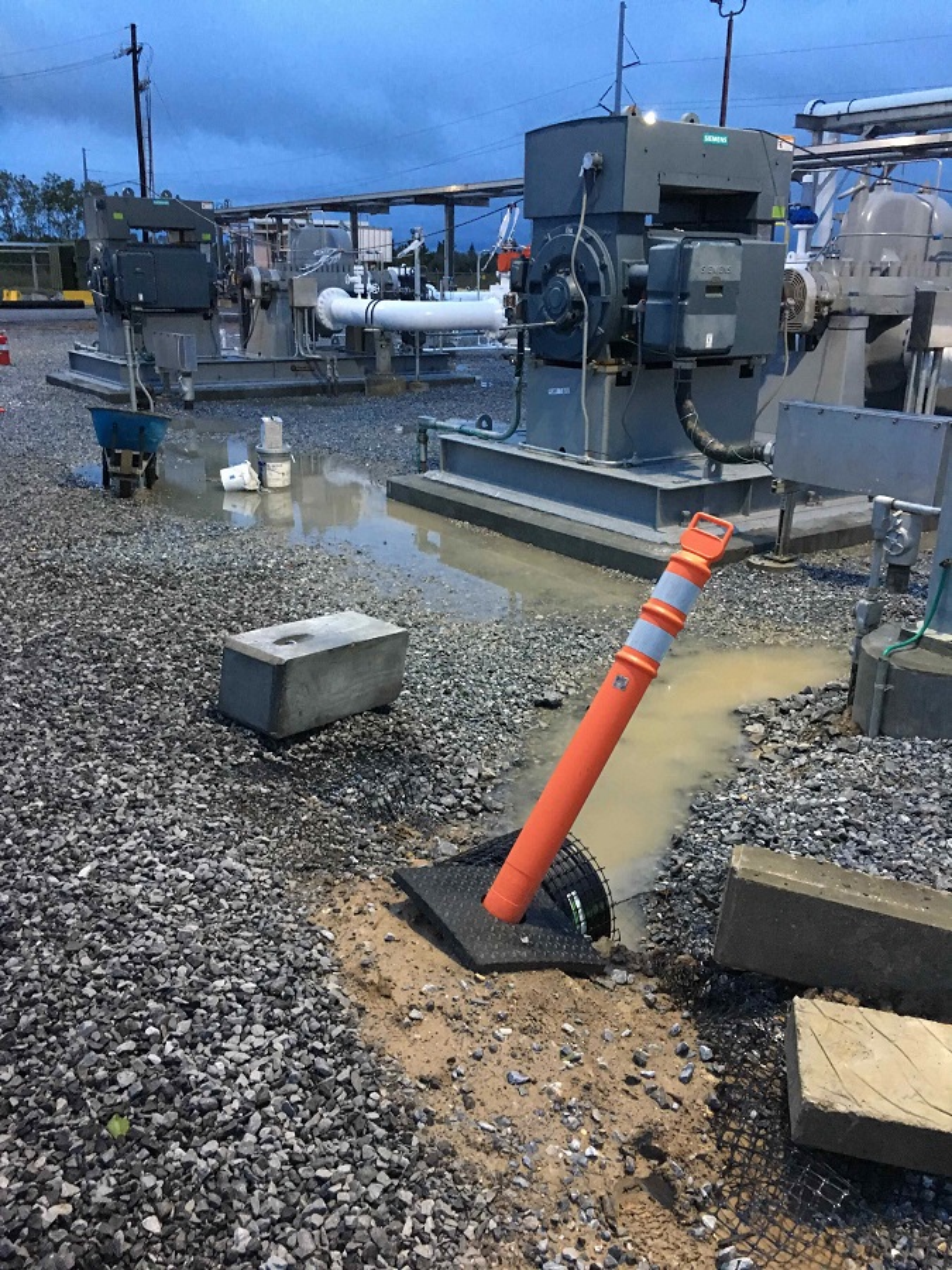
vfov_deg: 61.7
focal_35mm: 29
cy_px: 635
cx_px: 476
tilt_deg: -18.5
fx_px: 1063
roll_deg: -0.3
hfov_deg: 48.2
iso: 200
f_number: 2.2
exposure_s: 1/20
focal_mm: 4.15
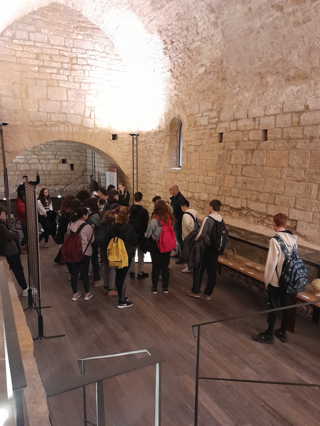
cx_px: 160
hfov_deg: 51.4
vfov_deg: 65.3
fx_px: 333
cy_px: 213
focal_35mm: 27
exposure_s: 1/25
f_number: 1.8
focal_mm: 4
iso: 640
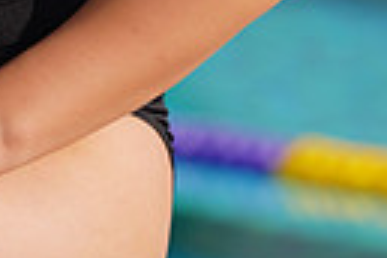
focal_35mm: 1128
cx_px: -160
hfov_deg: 1.8
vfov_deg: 1.2
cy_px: -366
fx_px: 12125
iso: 50
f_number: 8
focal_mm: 250
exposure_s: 1/200
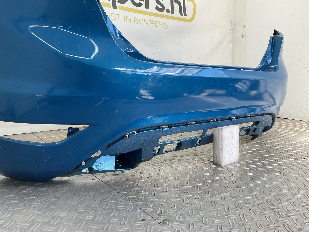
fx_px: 259
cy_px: 116
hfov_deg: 61.7
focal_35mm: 29
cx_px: 154
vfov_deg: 48.2
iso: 16
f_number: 1.8
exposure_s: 1/102
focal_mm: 3
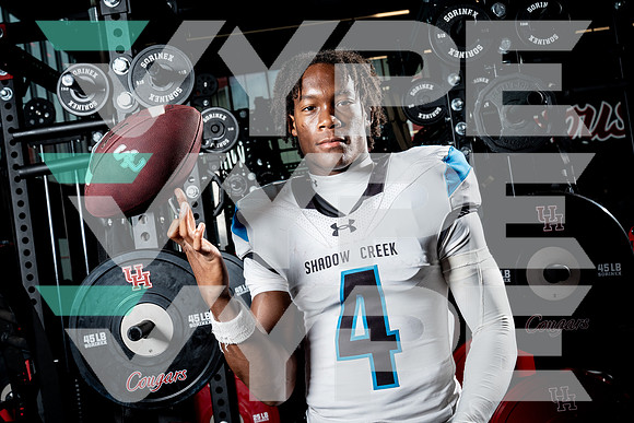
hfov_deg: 36.9
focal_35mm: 54
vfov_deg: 25.1
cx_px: 317
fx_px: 951
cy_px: 212
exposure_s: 1/250
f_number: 9
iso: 640
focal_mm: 54
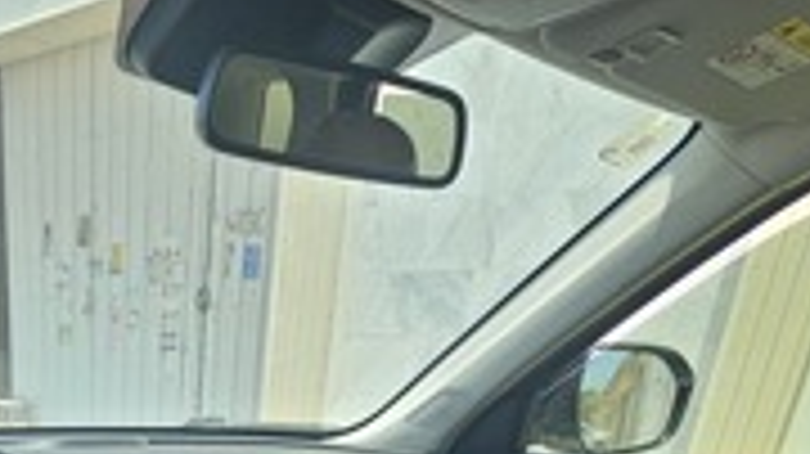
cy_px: 762
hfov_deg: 51.0
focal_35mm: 36
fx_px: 773
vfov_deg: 22.9
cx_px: 133
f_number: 2.2
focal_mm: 2.2
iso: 50
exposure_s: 1/354
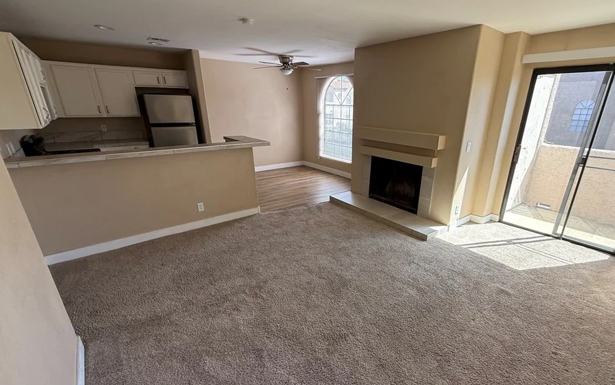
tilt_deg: -19.9
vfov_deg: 67.9
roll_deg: -0.9
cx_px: 344
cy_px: 210
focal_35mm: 17
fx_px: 285
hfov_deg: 93.9
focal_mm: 2.22
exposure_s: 1/145
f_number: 2.2
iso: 64
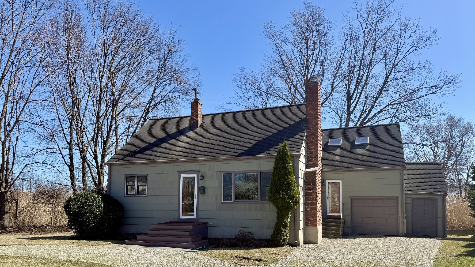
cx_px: 231
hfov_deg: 69.9
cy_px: 178
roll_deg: -0.7
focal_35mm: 27
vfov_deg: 42.3
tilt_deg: +3.1
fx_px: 340
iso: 80
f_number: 1.78
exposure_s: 1/3953
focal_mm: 6.76
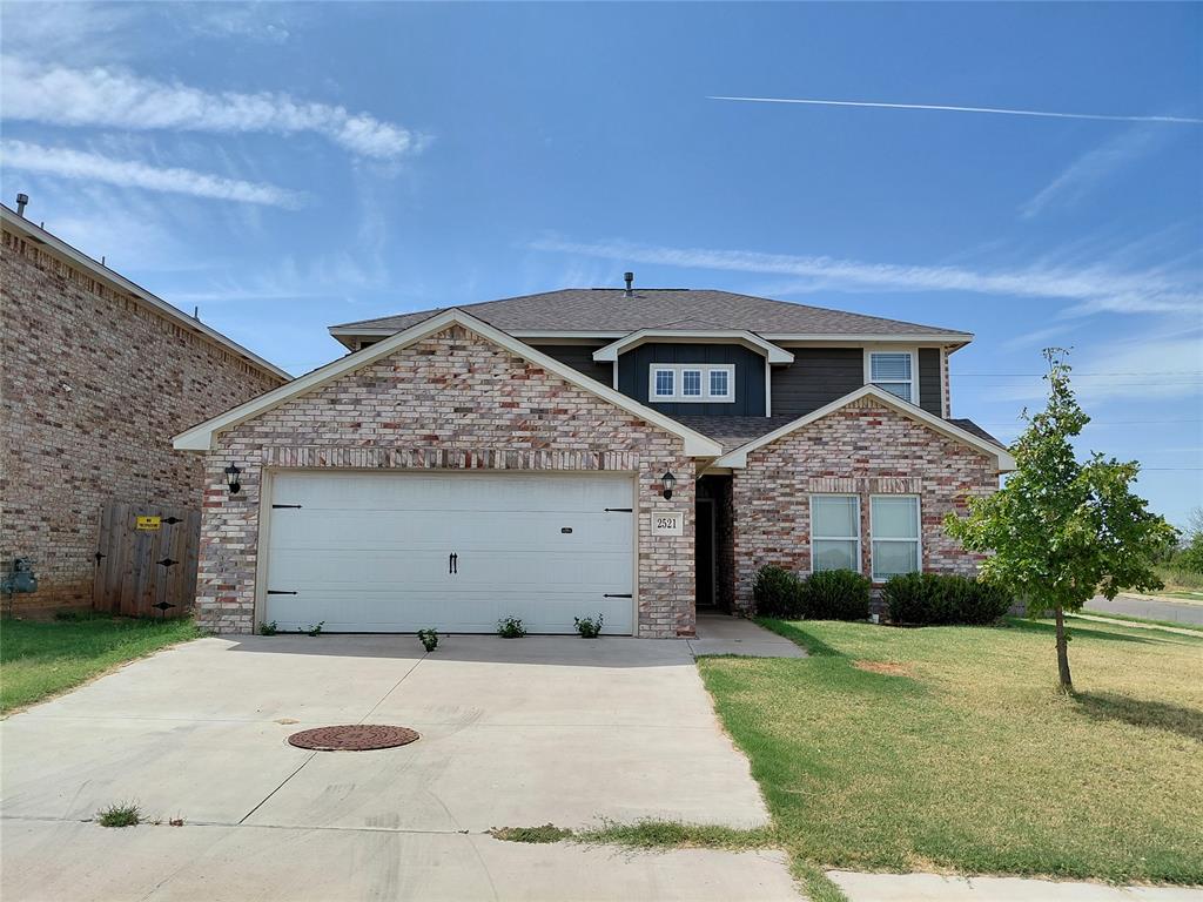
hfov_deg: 69.4
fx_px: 869
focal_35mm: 25
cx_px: 602
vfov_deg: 54.9
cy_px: 451
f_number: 1.8
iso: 50
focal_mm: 4.69
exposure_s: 1/2528
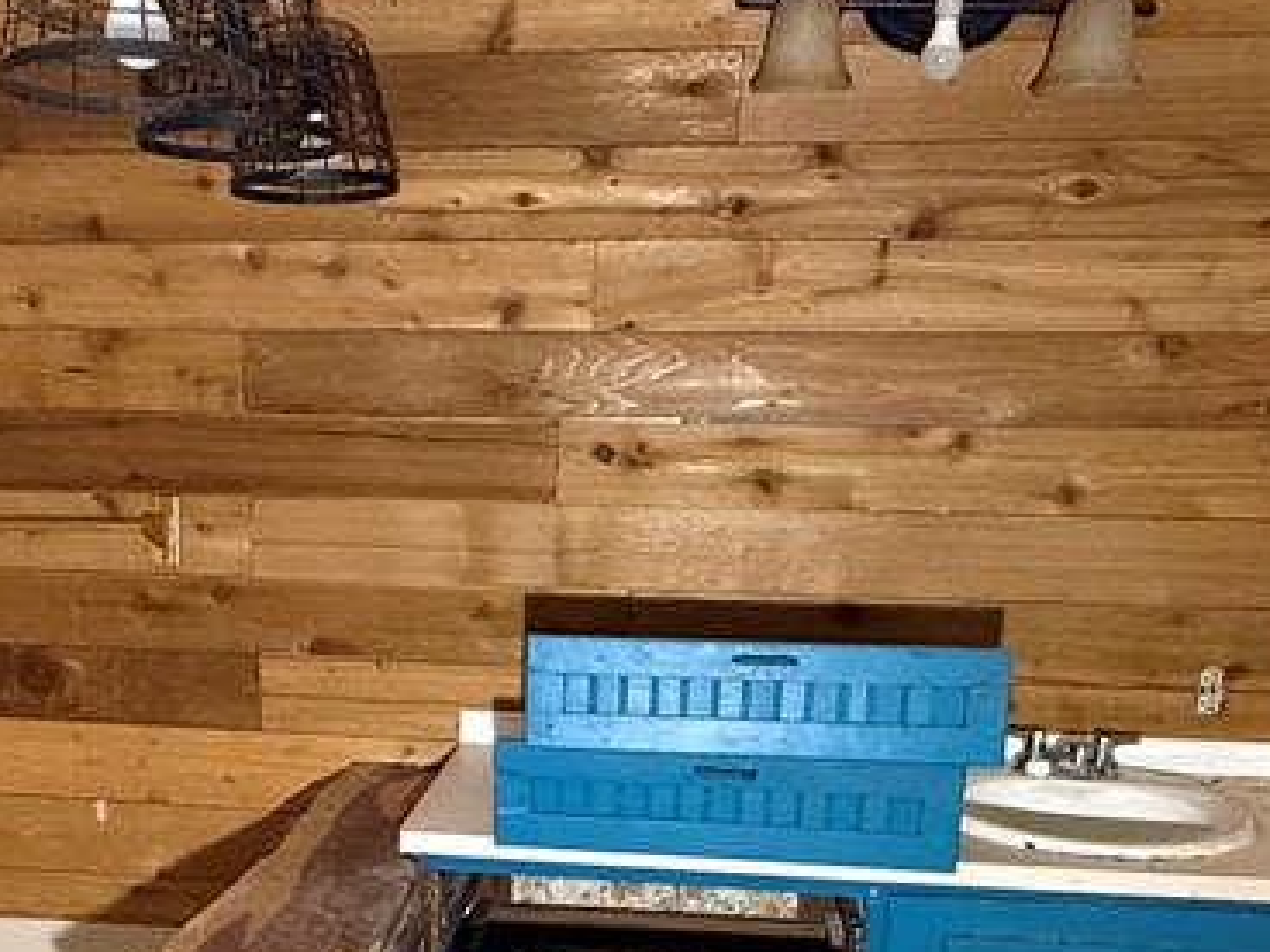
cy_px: 780
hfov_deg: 47.5
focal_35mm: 39
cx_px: 483
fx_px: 1431
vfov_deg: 35.5
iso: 640
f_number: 2.2
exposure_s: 1/60
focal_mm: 2.22
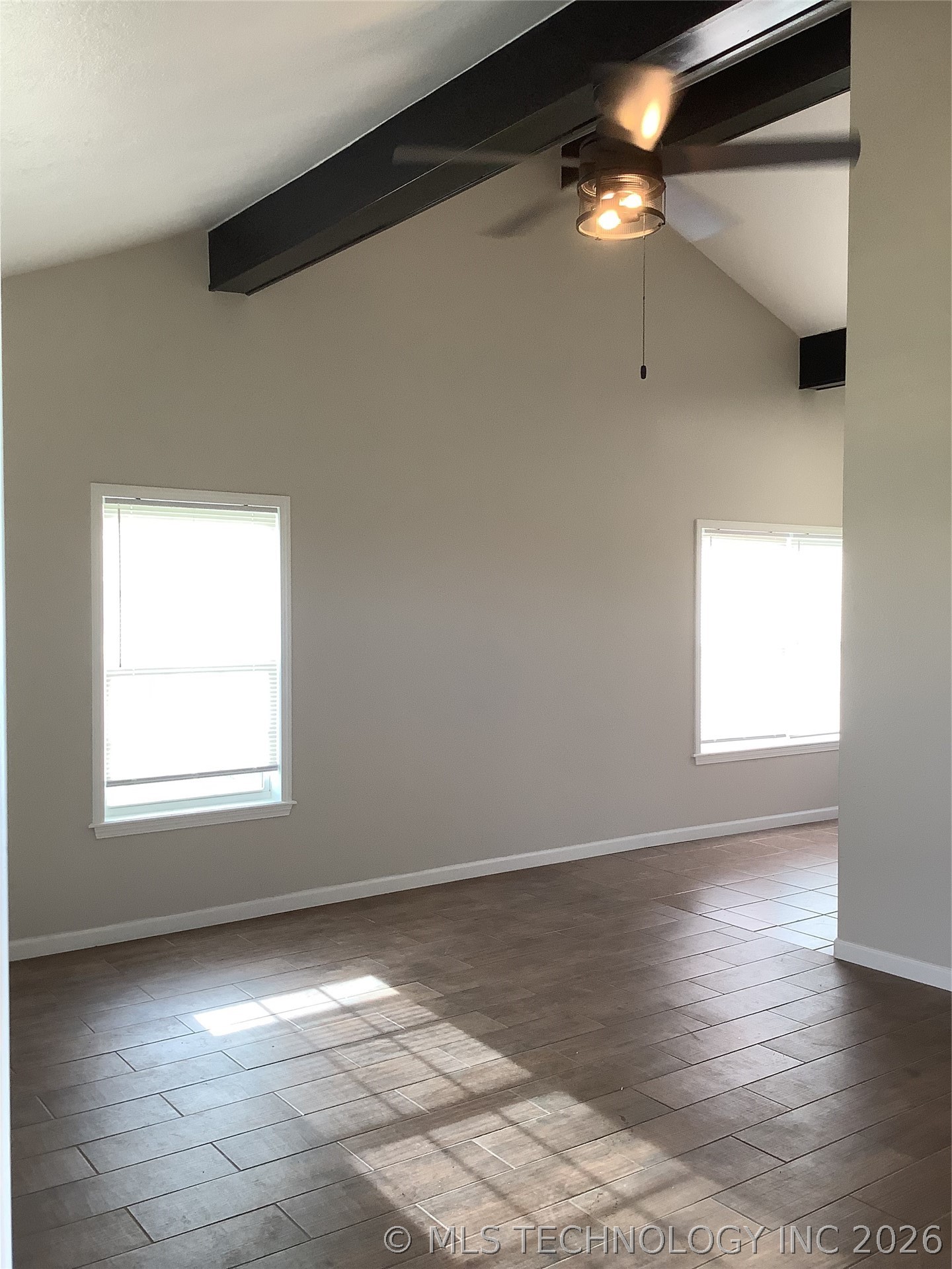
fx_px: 1137
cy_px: 634
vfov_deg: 58.4
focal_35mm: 31
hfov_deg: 45.4
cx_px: 476
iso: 64
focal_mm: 3.3
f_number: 2.4
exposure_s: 1/60
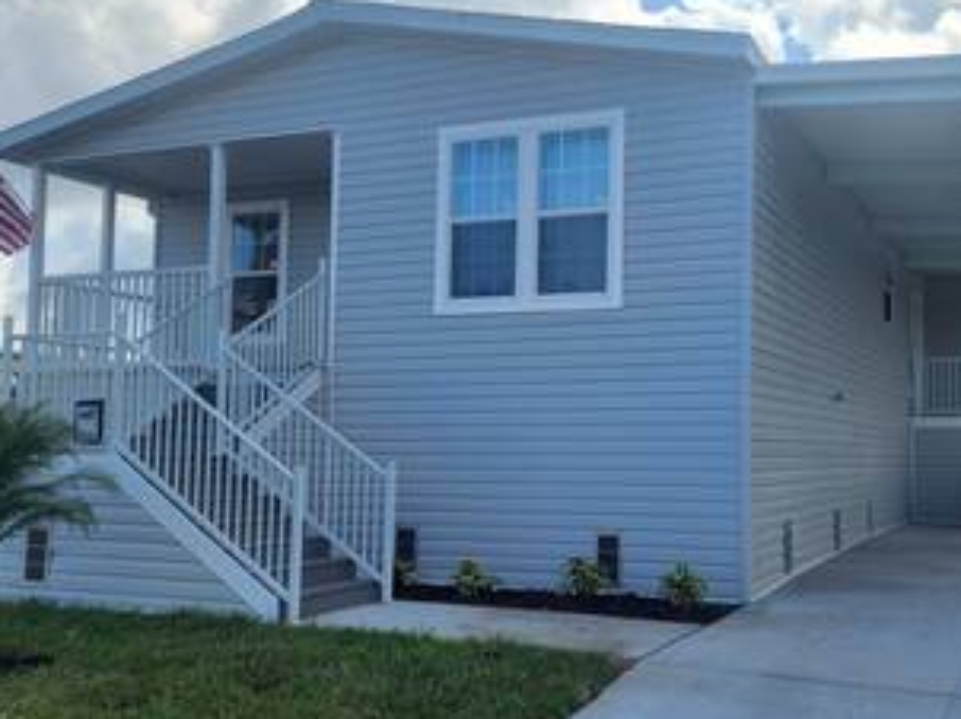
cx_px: 649
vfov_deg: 36.8
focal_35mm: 39
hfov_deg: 47.0
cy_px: 372
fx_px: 1082
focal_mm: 6.4
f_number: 1.8
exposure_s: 1/1414
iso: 12
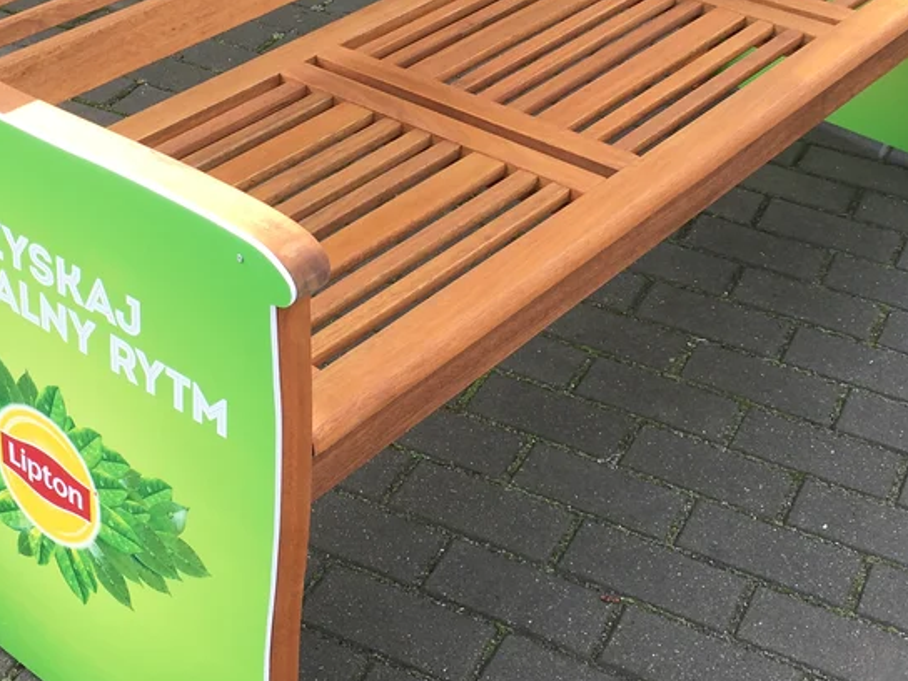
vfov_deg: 22.7
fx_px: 1679
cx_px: 424
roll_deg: -4.8
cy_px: 182
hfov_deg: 30.3
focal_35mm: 64
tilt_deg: -28.9
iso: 25
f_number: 2.2
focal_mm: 4.15
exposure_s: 1/354
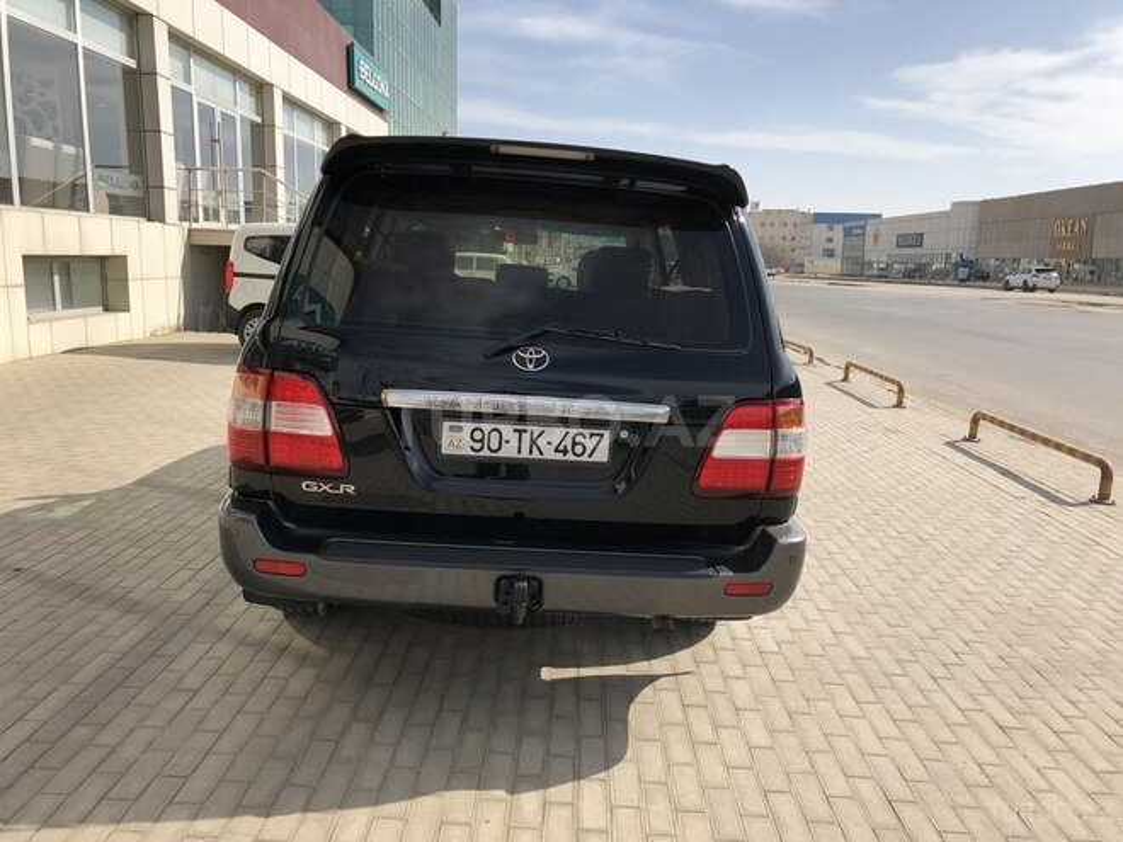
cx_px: 562
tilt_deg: -9.7
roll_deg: -0.9
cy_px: 421
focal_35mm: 28
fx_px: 908
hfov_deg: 63.4
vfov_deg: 49.7
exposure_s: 1/2288
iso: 20
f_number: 1.8
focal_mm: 4
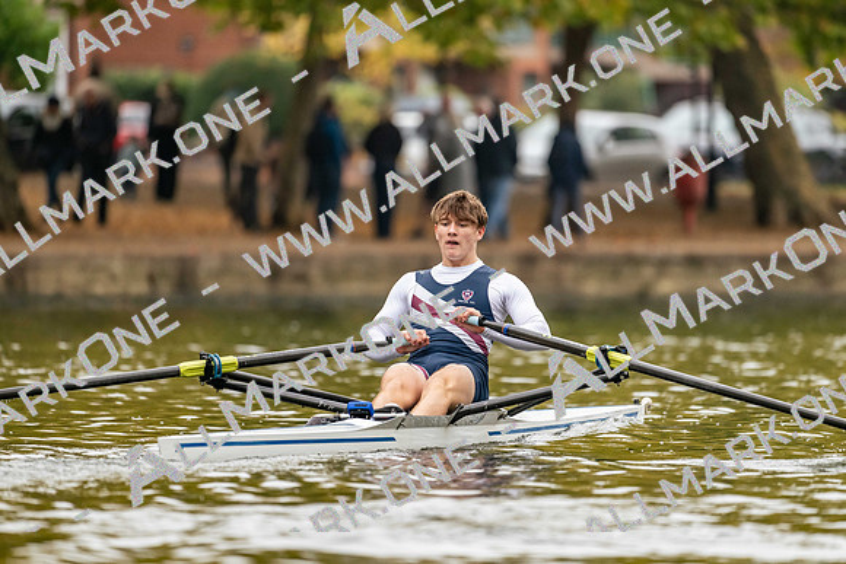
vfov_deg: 3.4
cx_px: 423
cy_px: 282
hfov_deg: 5.2
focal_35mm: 400
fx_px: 9402
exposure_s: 1/2500
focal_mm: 400
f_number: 4.5
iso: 2800
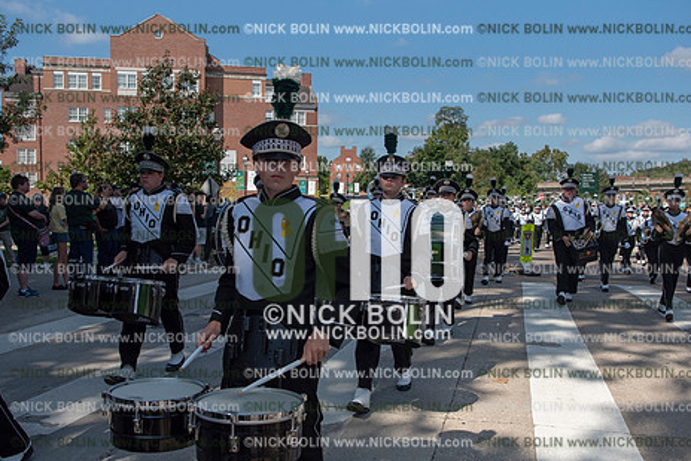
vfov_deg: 43.5
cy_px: 270
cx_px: 357
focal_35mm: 30
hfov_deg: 61.9
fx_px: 576
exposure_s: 1/4000
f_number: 5
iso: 400
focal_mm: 24
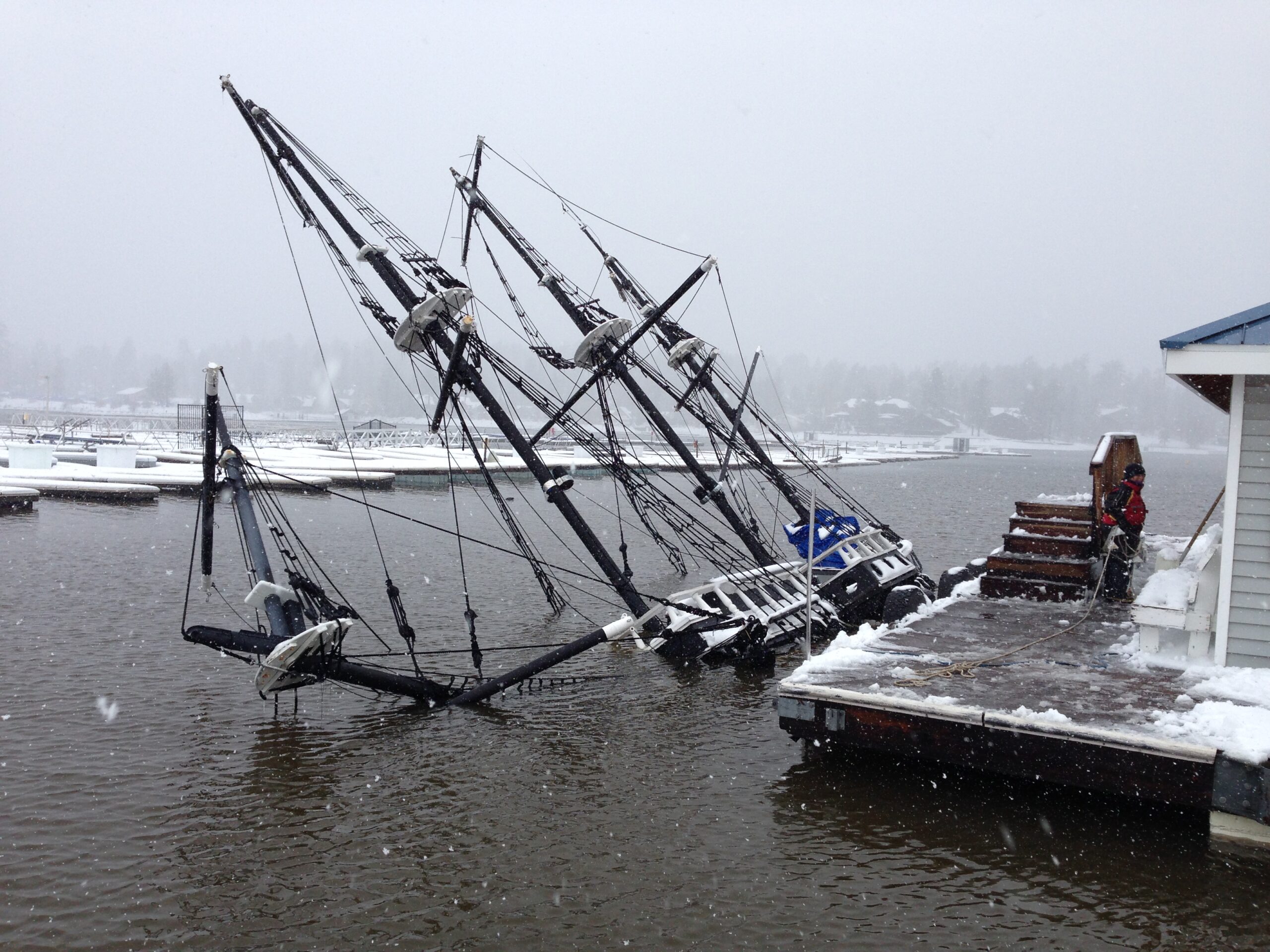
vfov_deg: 42.9
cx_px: 635
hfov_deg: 55.4
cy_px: 476
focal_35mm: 33
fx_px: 1211
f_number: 2.4
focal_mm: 4.12
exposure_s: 1/1506
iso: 50
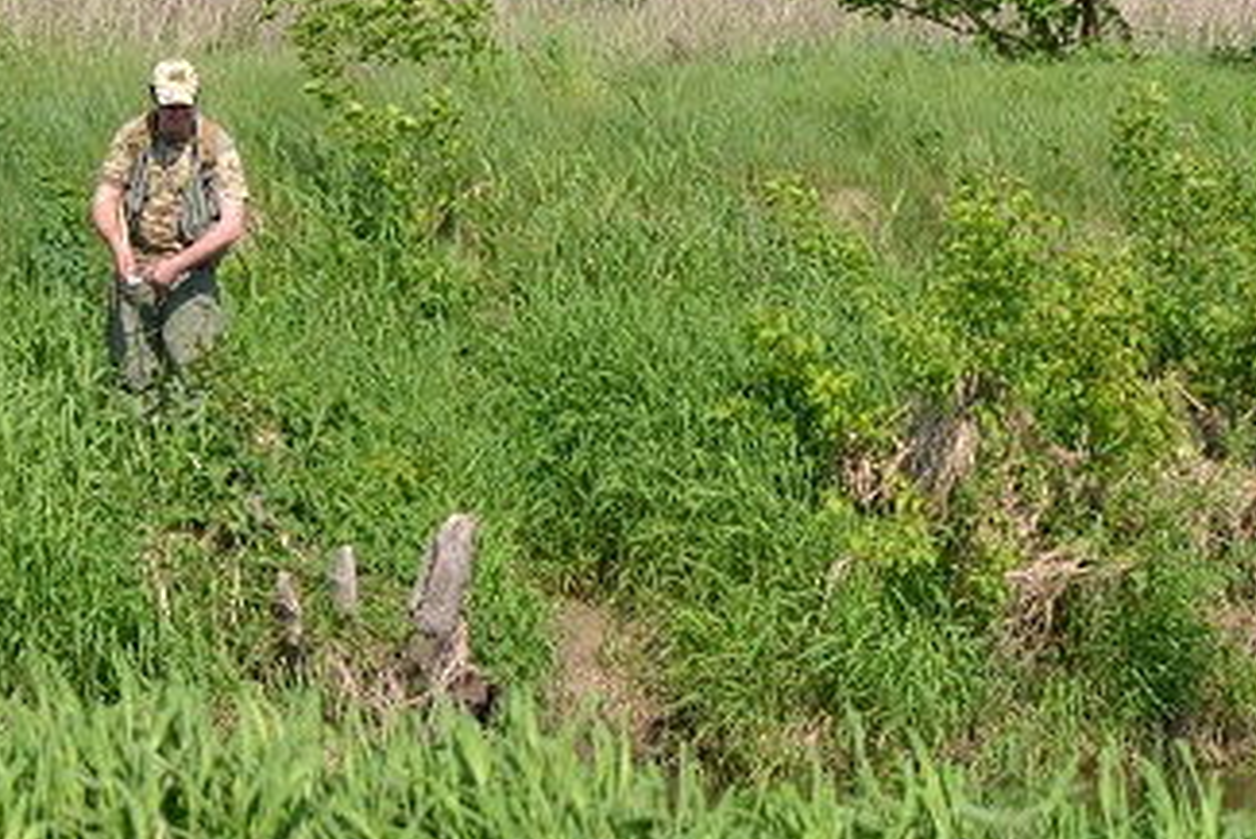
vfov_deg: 3.3
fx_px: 14601
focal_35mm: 418
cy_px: 189
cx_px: 448
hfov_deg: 4.9
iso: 100
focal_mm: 105
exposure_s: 1/200
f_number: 7.1
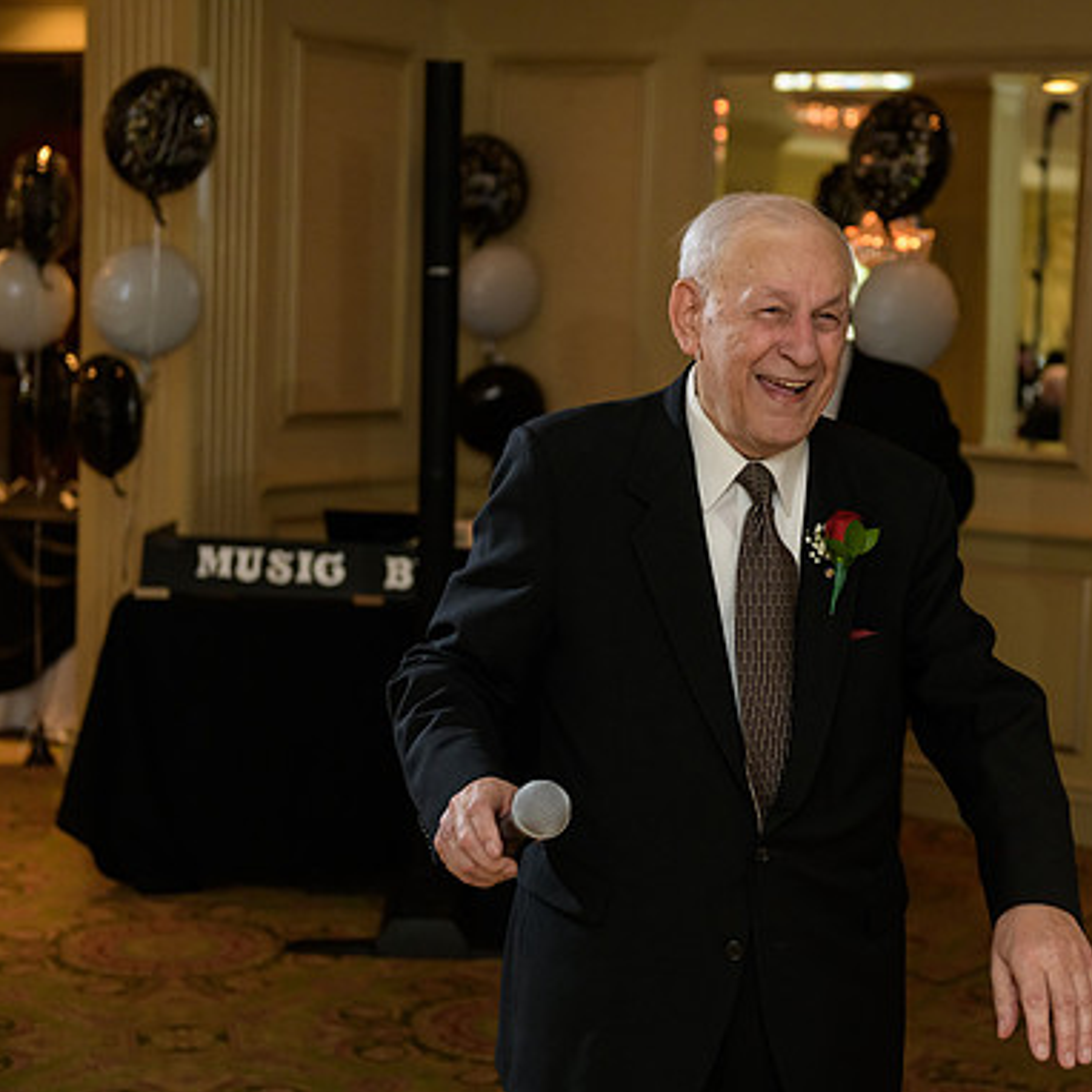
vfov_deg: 24.3
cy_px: 547
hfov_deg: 24.1
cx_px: 775
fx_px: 2534
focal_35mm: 71
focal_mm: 55
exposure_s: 1/125
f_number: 3.2
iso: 1000
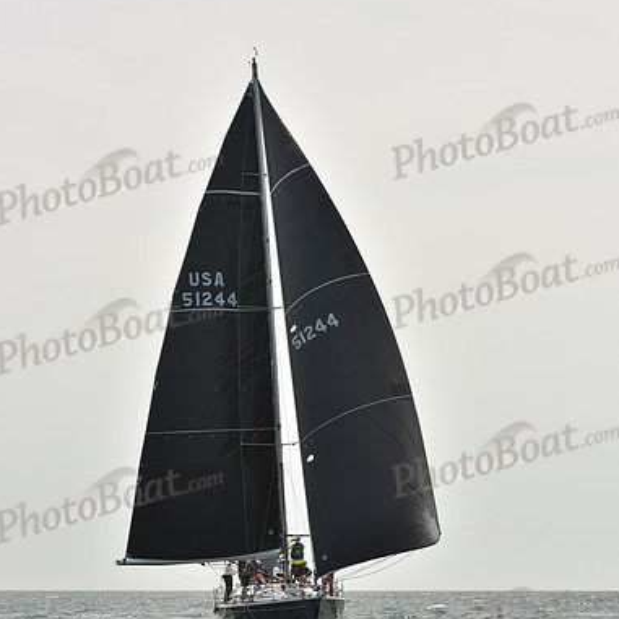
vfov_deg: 17.9
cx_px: 308
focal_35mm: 97
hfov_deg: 17.9
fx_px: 1962
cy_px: 395
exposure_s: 1/1600
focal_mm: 75
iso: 400
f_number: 8
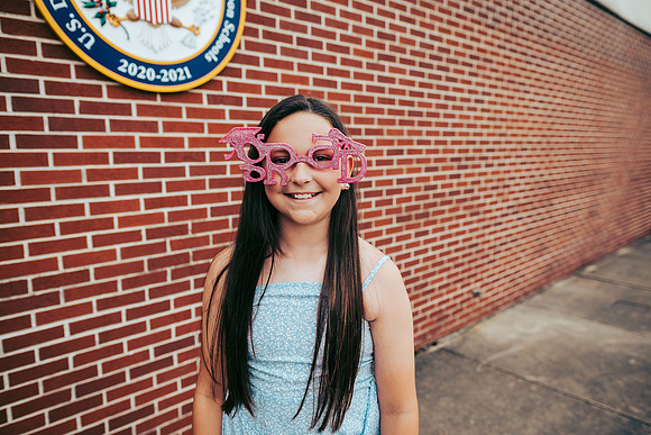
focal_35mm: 24
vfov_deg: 53.2
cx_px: 326
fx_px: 434
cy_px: 218
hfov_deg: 73.7
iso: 320
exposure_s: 1/320
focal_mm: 24
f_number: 2.8
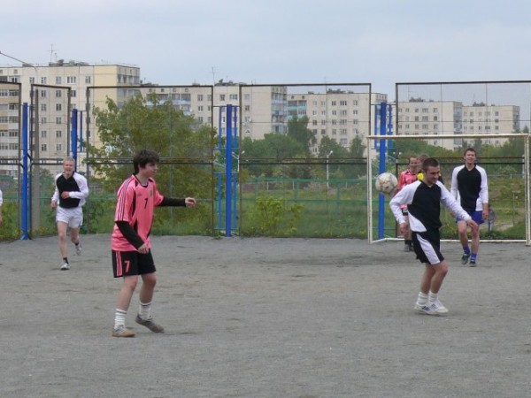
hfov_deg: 13.8
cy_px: 199
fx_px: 2194
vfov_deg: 10.4
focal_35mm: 143
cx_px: 266
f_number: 5.6
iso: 100
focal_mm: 17
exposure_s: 1/500
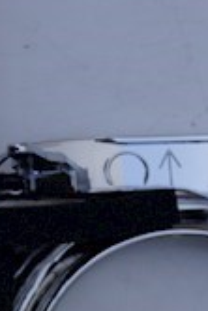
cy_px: 425
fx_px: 1310
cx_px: 187
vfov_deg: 13.0
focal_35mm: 151
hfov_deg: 9.0
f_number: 5.6
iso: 400
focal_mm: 35
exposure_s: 1/640
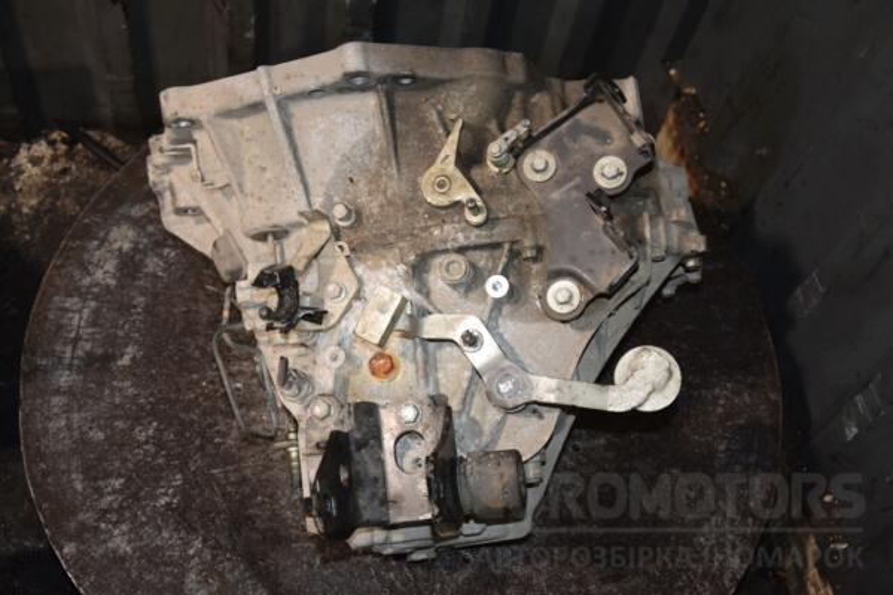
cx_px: 446
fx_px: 1302
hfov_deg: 37.9
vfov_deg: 25.8
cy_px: 298
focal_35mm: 52
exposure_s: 1/60
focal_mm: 35
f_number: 5
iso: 800
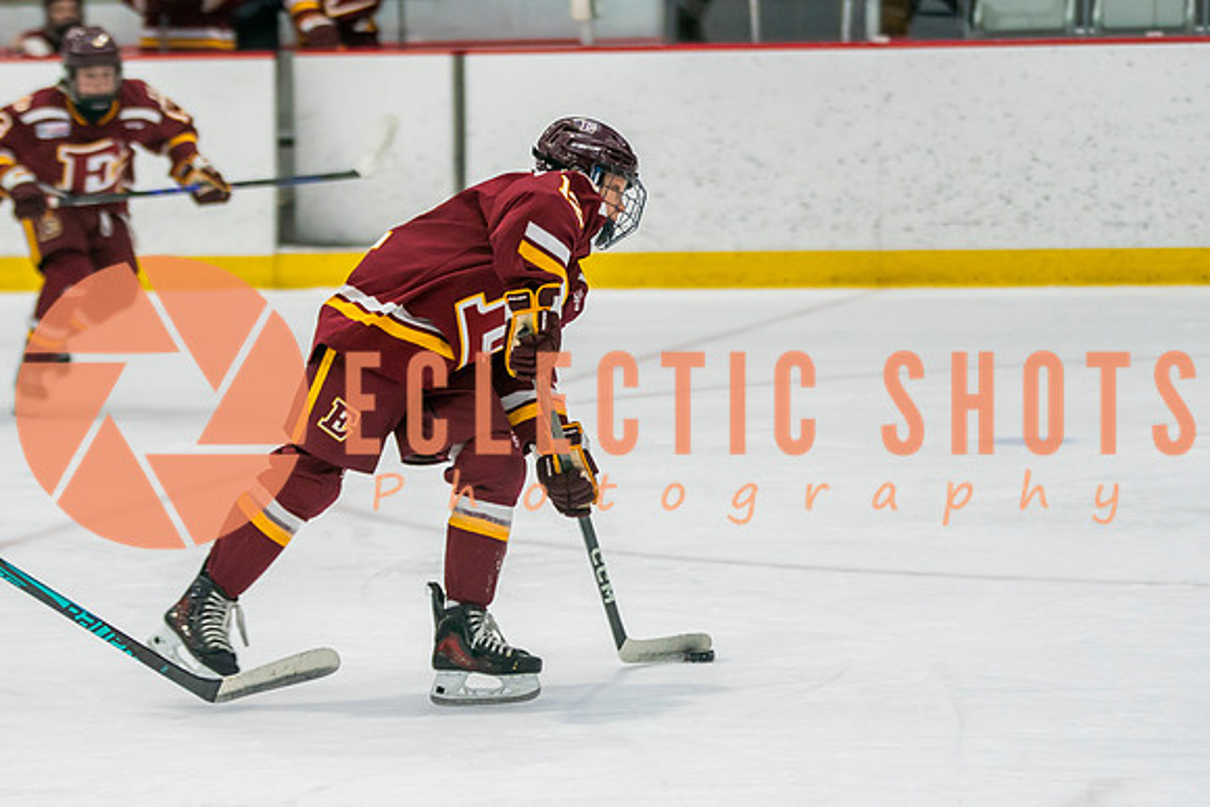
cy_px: 476
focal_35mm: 207
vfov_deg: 6.6
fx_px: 6959
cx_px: 456
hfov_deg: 9.9
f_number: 2.8
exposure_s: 1/640
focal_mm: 115
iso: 640
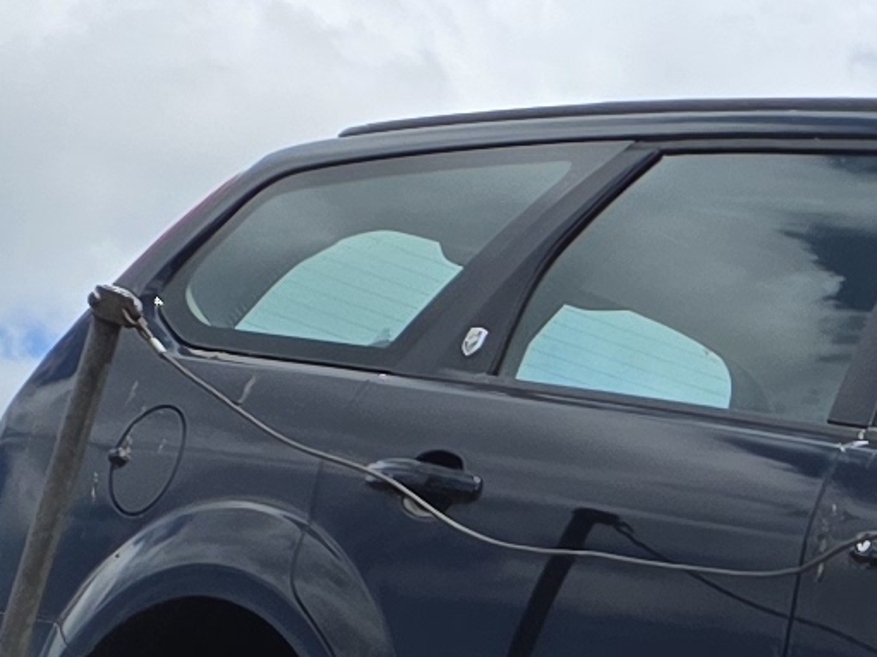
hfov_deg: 10.1
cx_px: 1828
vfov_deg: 7.9
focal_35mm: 180
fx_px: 4559
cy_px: 1338
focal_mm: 6.3
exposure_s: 1/6574
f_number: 1.7
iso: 80
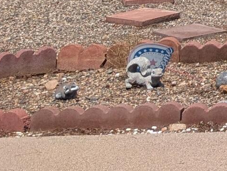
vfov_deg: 8.7
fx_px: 991
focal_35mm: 151
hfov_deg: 10.0
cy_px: -274
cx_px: 671
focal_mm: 6.9
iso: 20
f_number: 1.68
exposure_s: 1/1764
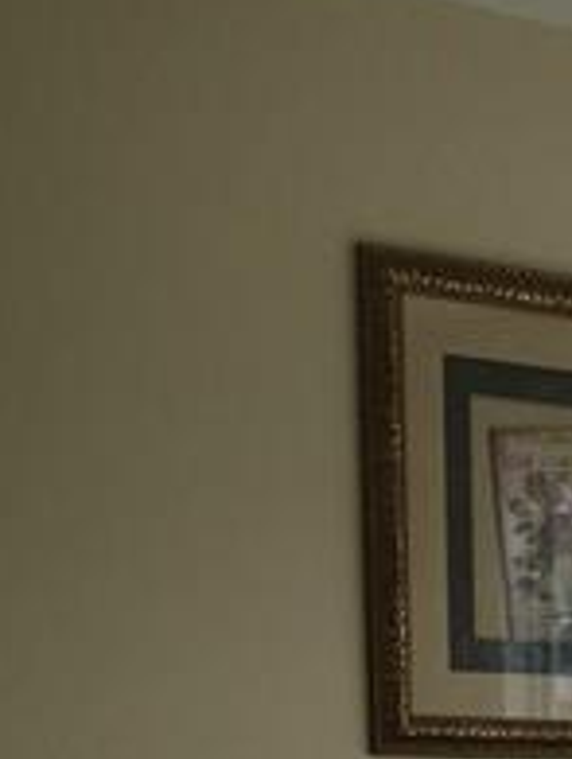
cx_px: 914
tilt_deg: -12.4
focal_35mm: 114
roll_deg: -1.5
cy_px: 1327
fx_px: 2503
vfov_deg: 15.1
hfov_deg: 12.3
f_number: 2.2
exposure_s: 1/238
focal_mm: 4.15
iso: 25
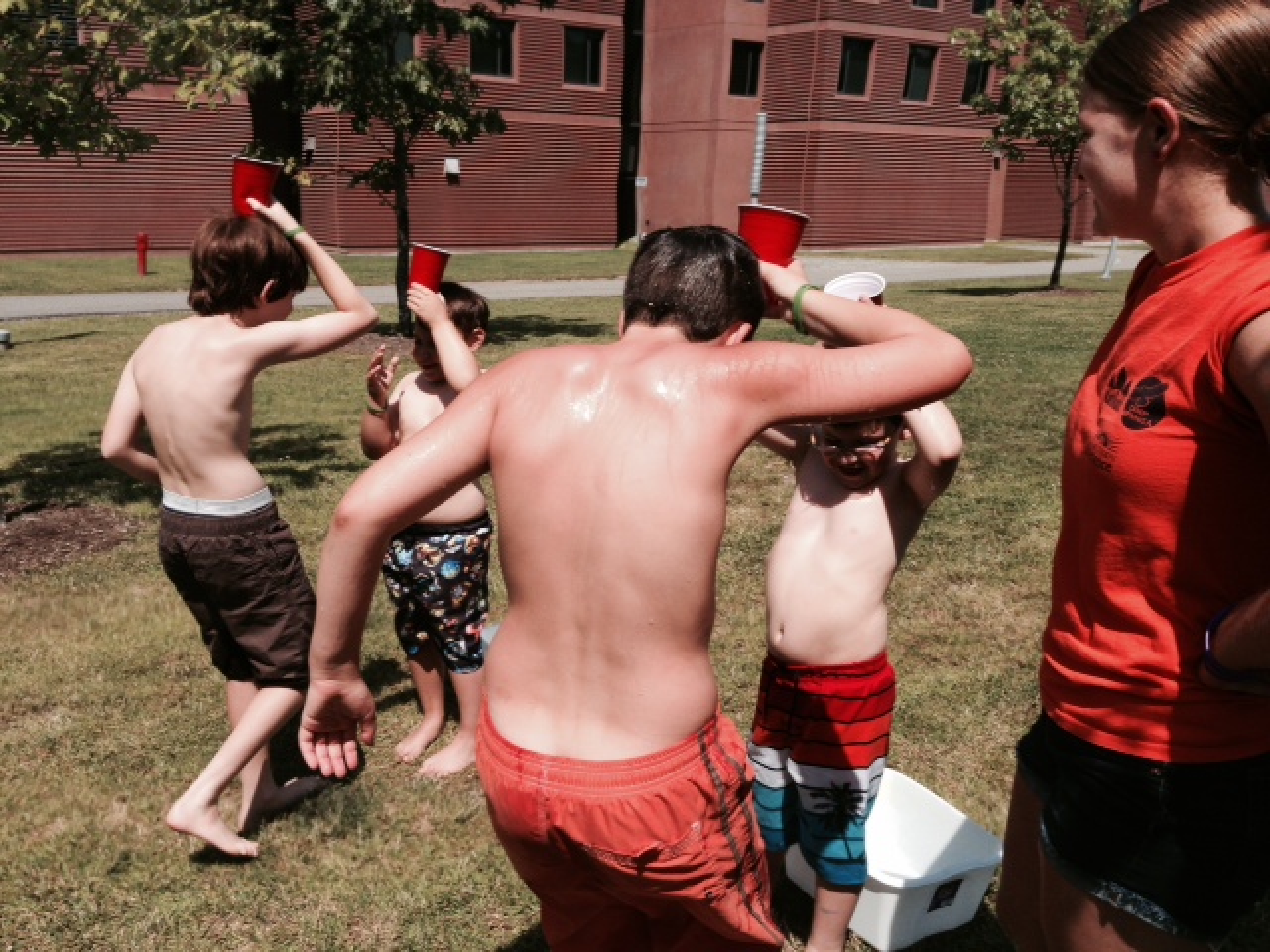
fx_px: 1211
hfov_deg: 55.4
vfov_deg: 42.9
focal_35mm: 33
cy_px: 476
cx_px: 635
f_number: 2.4
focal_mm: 4.12
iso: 50
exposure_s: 1/2008
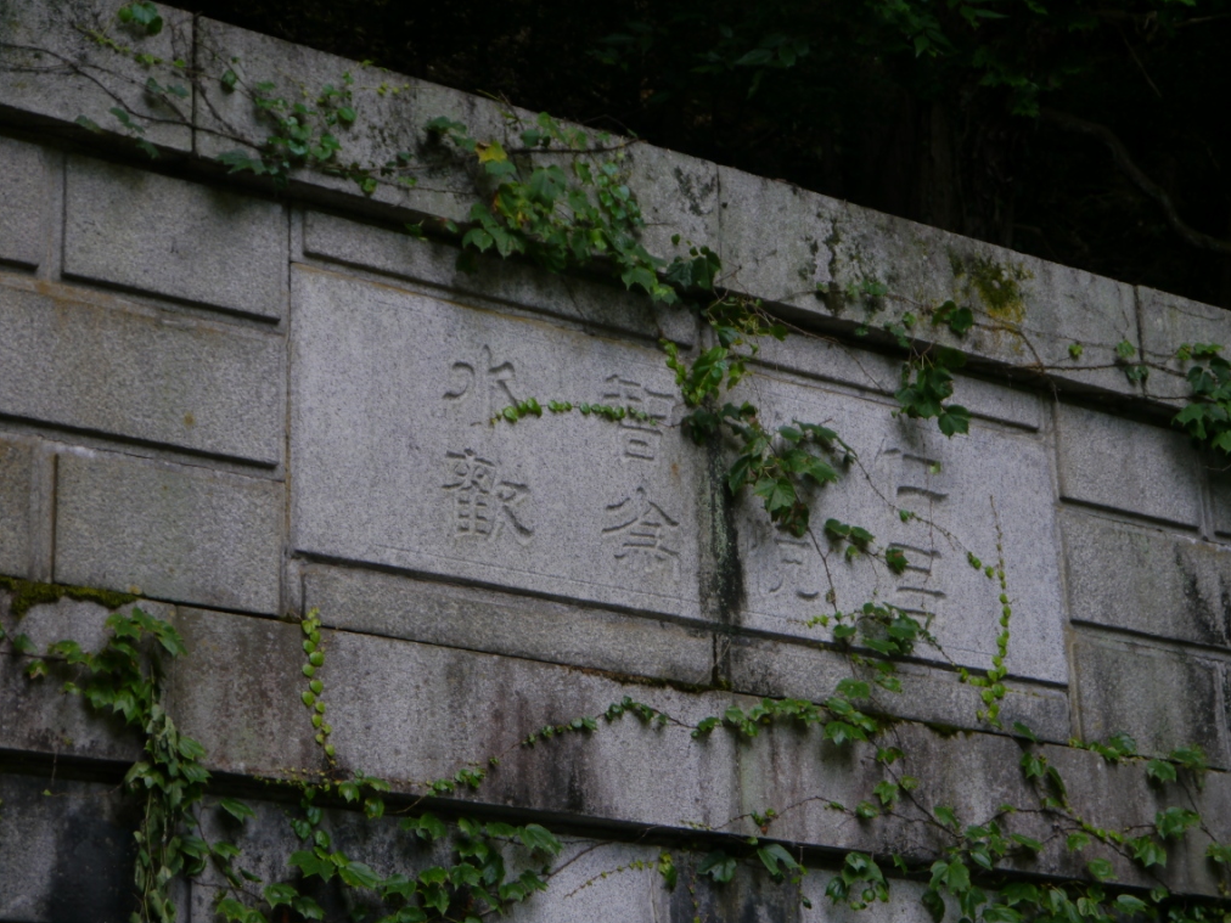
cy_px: 457
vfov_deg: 17.4
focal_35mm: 85
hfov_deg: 23.0
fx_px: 3023
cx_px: 622
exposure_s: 1/80
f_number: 5.6
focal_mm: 42
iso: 160
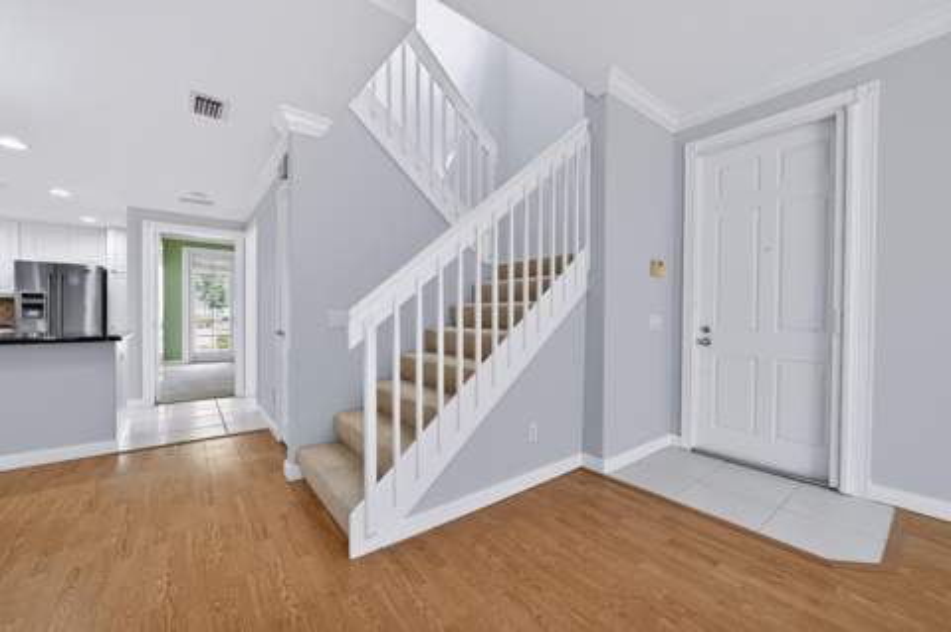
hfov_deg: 104.3
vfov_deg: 81.1
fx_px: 369
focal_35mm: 14
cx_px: 476
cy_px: 316
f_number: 9
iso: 320
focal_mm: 14
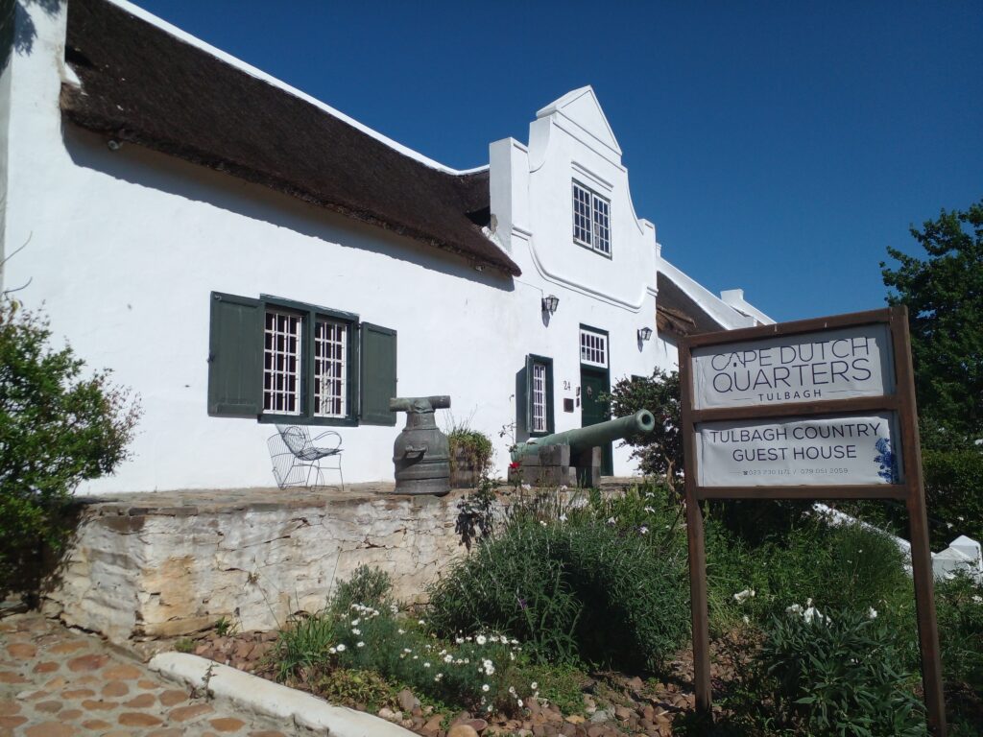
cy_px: 368
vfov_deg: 51.4
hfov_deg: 65.3
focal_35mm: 27
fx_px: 767
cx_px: 492
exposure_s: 1/2817
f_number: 1.9
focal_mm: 3.6
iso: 50
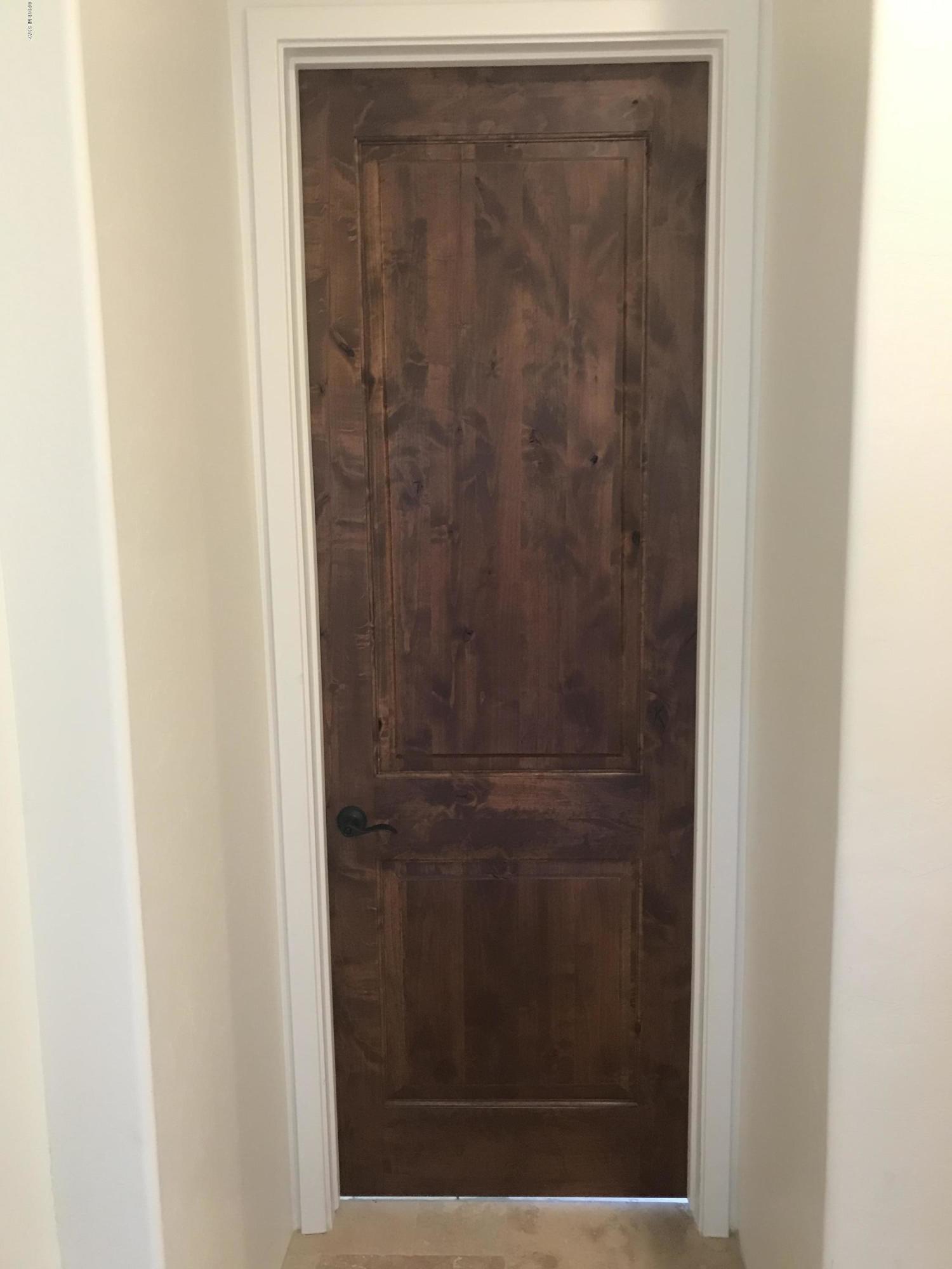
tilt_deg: -9.9
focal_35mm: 28
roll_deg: +1.2
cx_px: 476
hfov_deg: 49.7
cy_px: 634
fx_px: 1027
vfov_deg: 63.4
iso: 50
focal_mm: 3.99
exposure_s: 1/15
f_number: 1.8
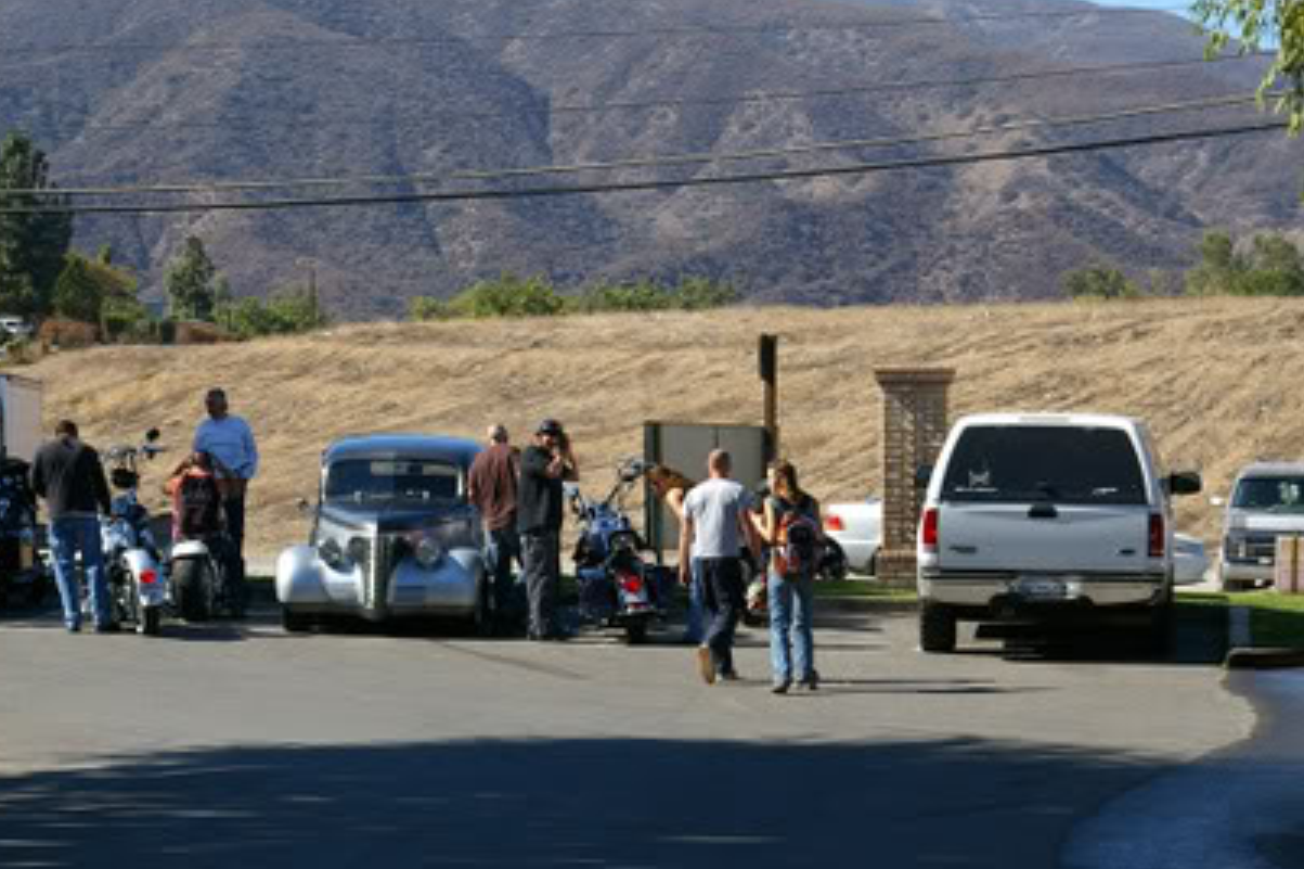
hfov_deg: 15.5
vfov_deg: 10.4
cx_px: 397
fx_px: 4772
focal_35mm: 132
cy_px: 469
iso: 200
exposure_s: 1/250
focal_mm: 55
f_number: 9.5
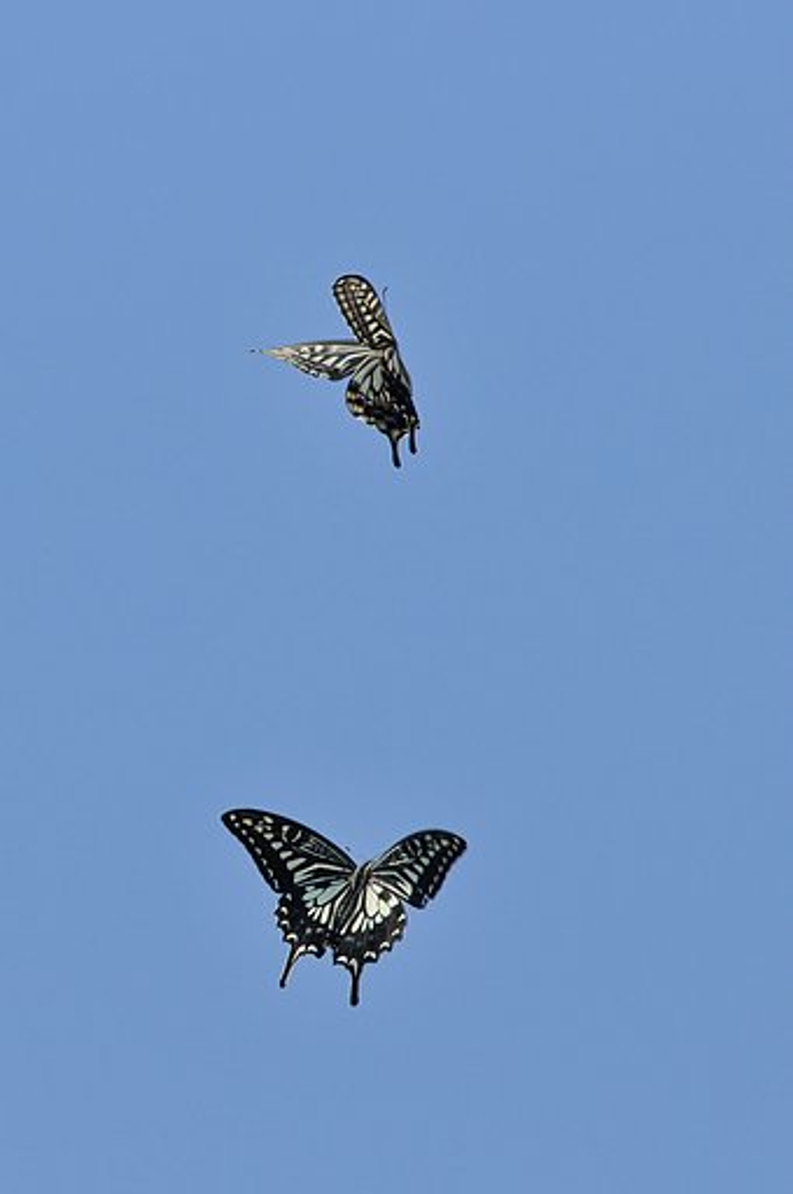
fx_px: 34785
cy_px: 597
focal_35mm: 1050
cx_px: 396
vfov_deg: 2.0
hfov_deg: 1.3
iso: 400
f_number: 5.6
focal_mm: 700
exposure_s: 1/2000
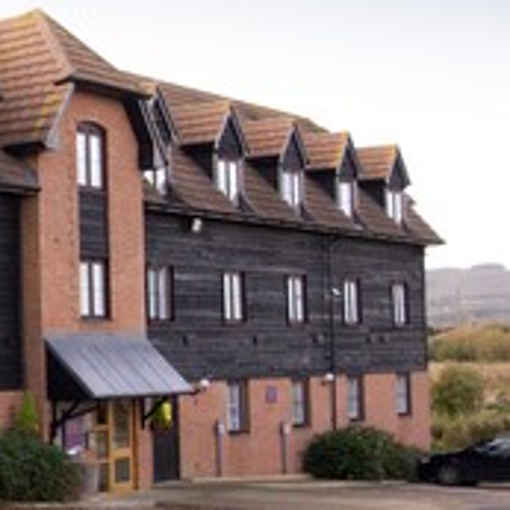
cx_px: -212
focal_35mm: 83
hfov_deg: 18.8
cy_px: 254
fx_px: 1383
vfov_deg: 20.9
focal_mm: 22
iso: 400
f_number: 8
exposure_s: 1/125
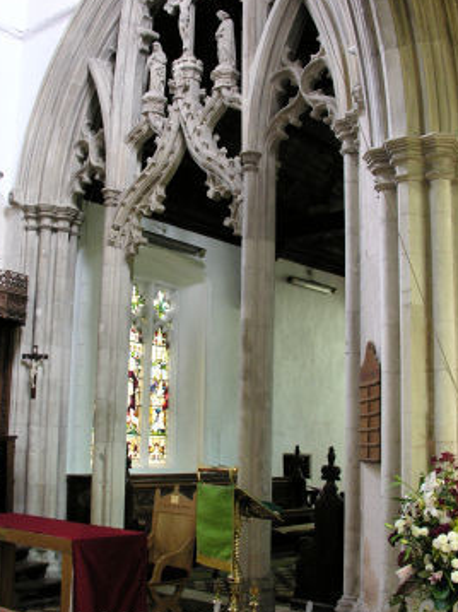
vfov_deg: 42.0
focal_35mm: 45
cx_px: 187
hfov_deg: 32.1
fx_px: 795
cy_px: 274
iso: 174
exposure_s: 1/4.1
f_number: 2.8
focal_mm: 8.9
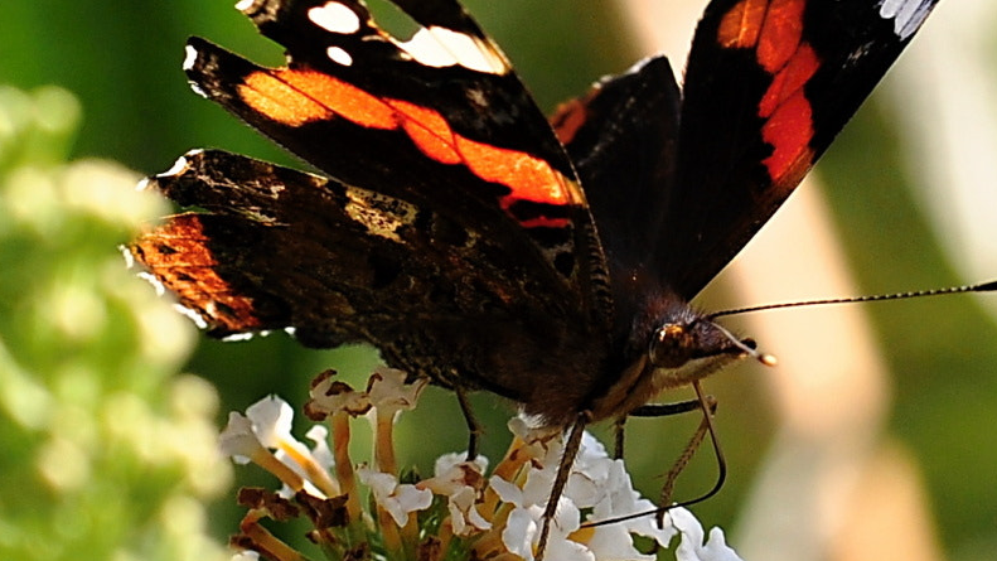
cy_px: 354
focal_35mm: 238
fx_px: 6292
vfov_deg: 5.1
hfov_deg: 9.1
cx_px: 446
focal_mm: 60
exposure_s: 1/500
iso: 200
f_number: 7.1
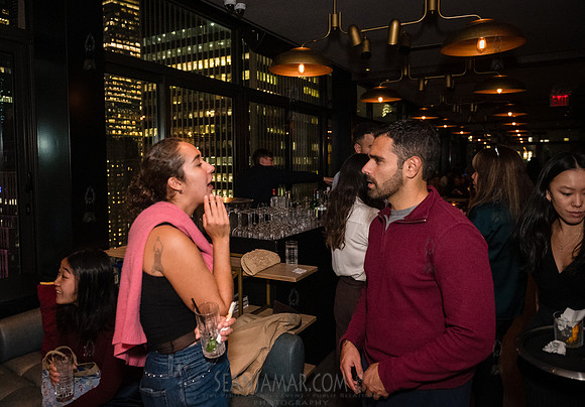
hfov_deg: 66.9
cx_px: 255
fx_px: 441
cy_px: 188
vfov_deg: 49.6
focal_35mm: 27
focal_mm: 24
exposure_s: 1/320
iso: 12800
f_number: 3.5
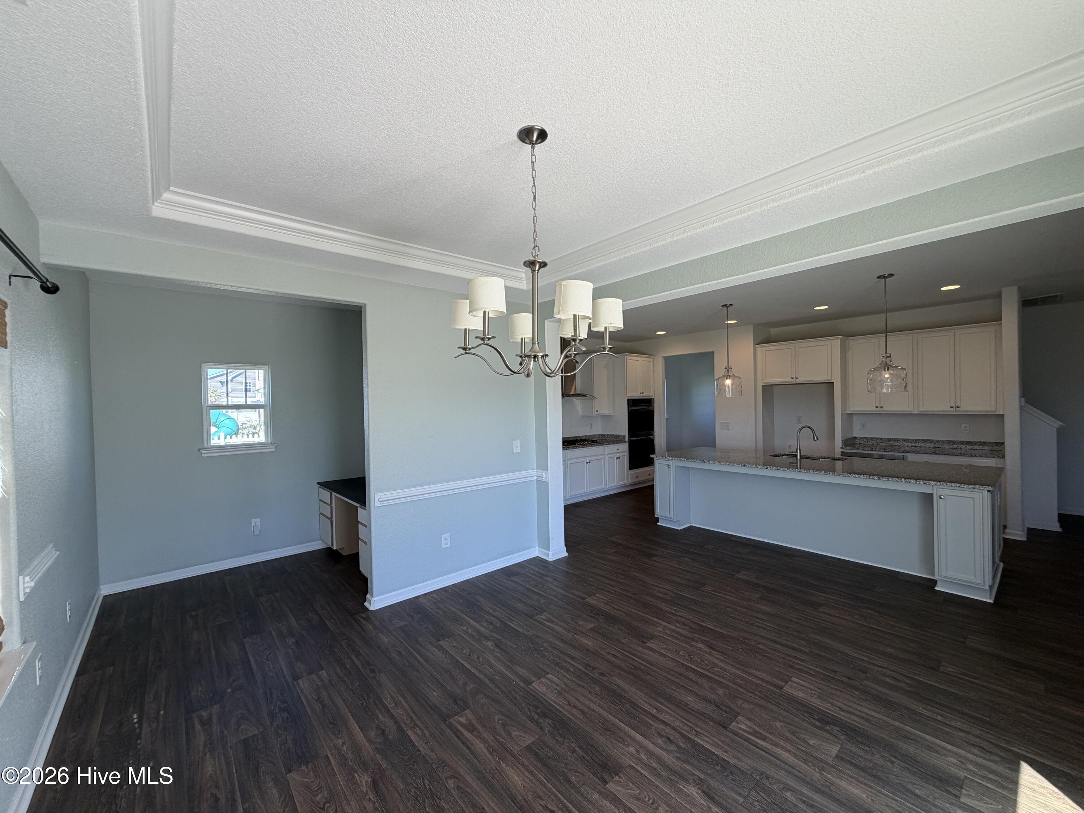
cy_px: 406
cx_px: 542
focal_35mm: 14
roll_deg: +2.1
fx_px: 438
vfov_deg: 85.7
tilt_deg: +1.4
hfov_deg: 102.1
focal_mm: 2.22
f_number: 2.2
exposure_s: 1/121
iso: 50
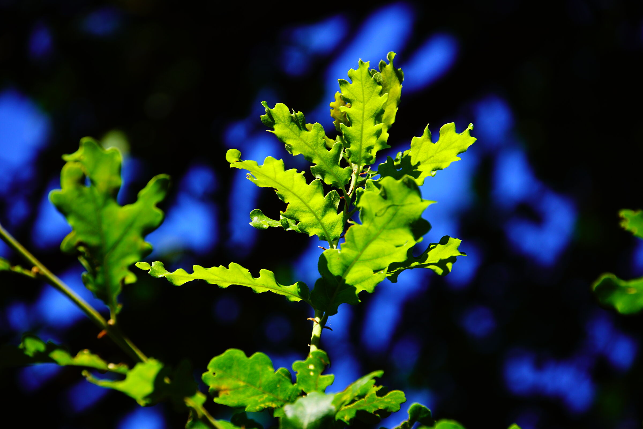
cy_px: 214
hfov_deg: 6.9
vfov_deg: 4.6
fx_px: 5358
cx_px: 322
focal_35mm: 300
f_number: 6.7
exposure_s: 1/250
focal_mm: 200
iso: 100
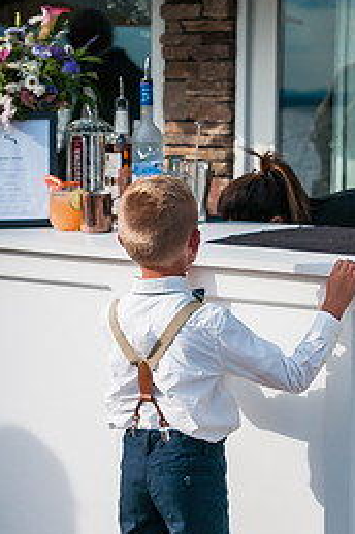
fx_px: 1854
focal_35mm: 125
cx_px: 271
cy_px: 383
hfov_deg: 10.9
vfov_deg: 16.3
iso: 200
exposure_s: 1/2500
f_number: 4
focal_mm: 48
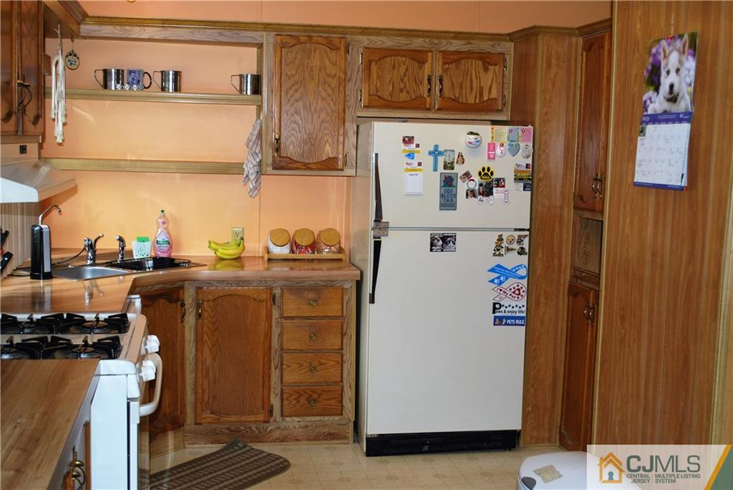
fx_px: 917
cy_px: 245
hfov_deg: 43.6
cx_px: 366
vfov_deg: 29.9
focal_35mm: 45
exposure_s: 1/60
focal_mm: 30
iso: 200
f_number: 4.8
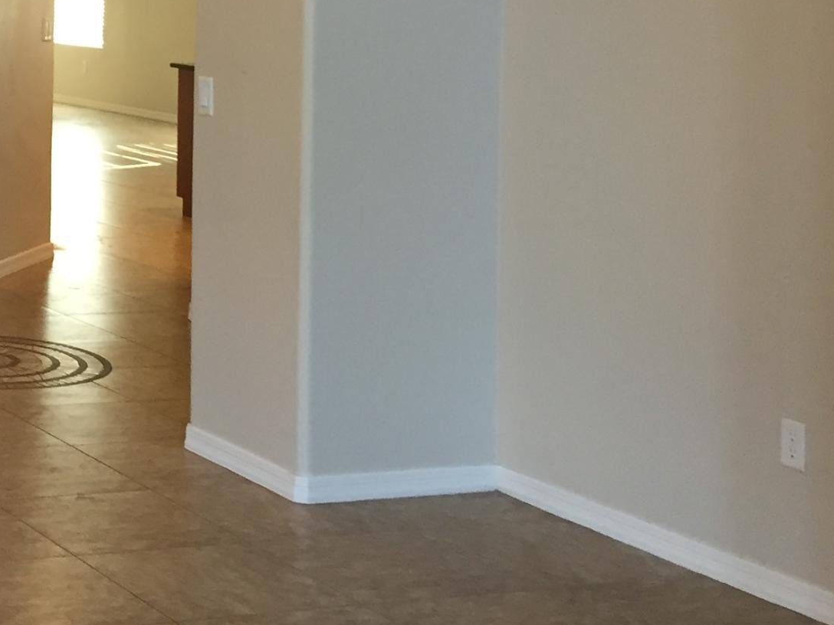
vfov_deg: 17.7
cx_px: -227
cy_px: -79
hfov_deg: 22.1
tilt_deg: +1.0
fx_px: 1927
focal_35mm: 80
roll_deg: -1.8
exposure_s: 1/30
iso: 64
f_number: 2.2
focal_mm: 4.15
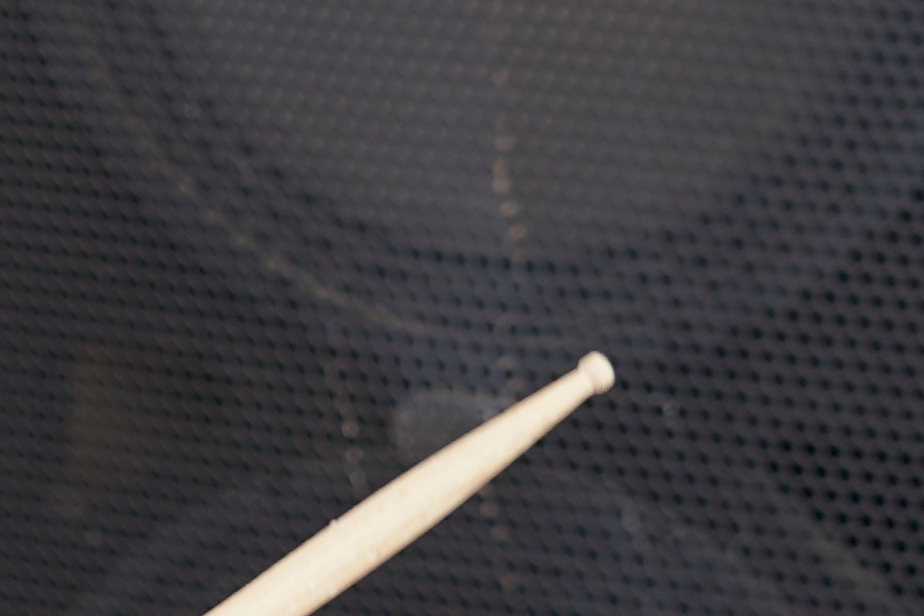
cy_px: 854
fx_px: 9393
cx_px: -654
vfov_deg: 3.7
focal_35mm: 366
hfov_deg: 5.6
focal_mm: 56
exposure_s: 1/160
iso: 100
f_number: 4
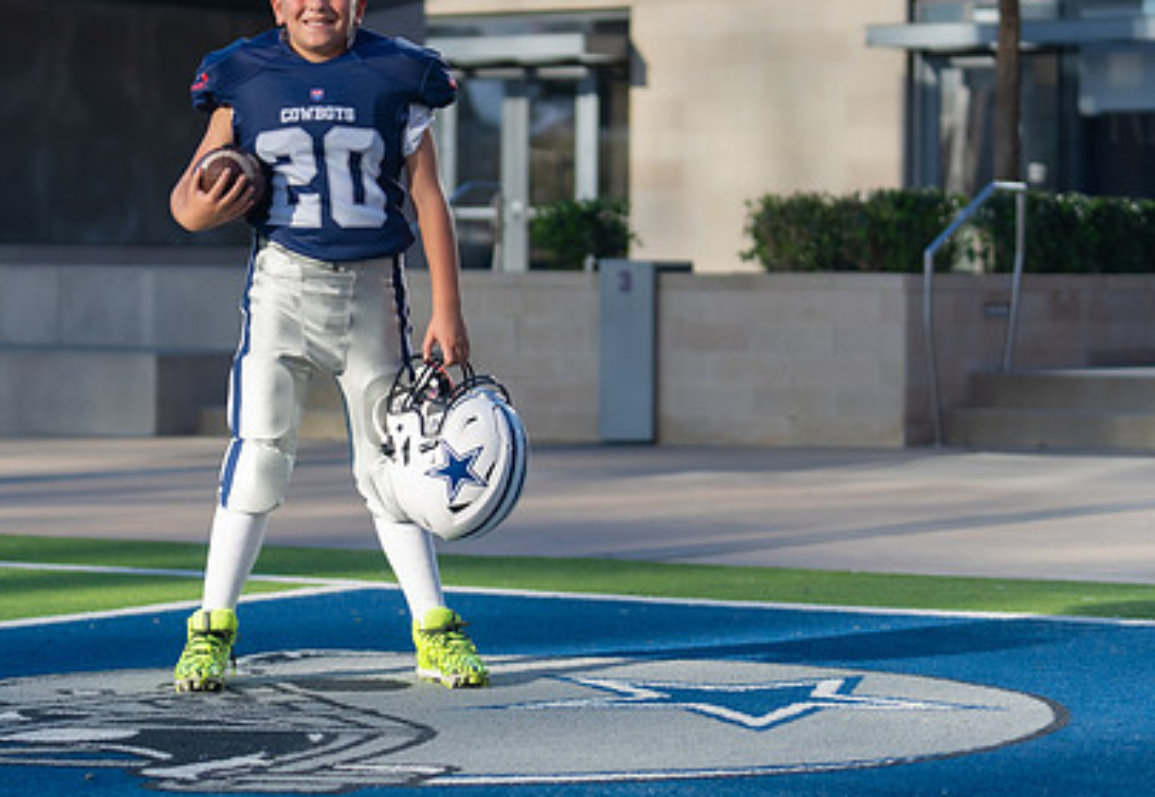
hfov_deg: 17.5
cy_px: 313
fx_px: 3729
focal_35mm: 115
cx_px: 312
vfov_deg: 12.2
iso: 100
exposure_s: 1/800
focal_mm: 70
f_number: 2.8
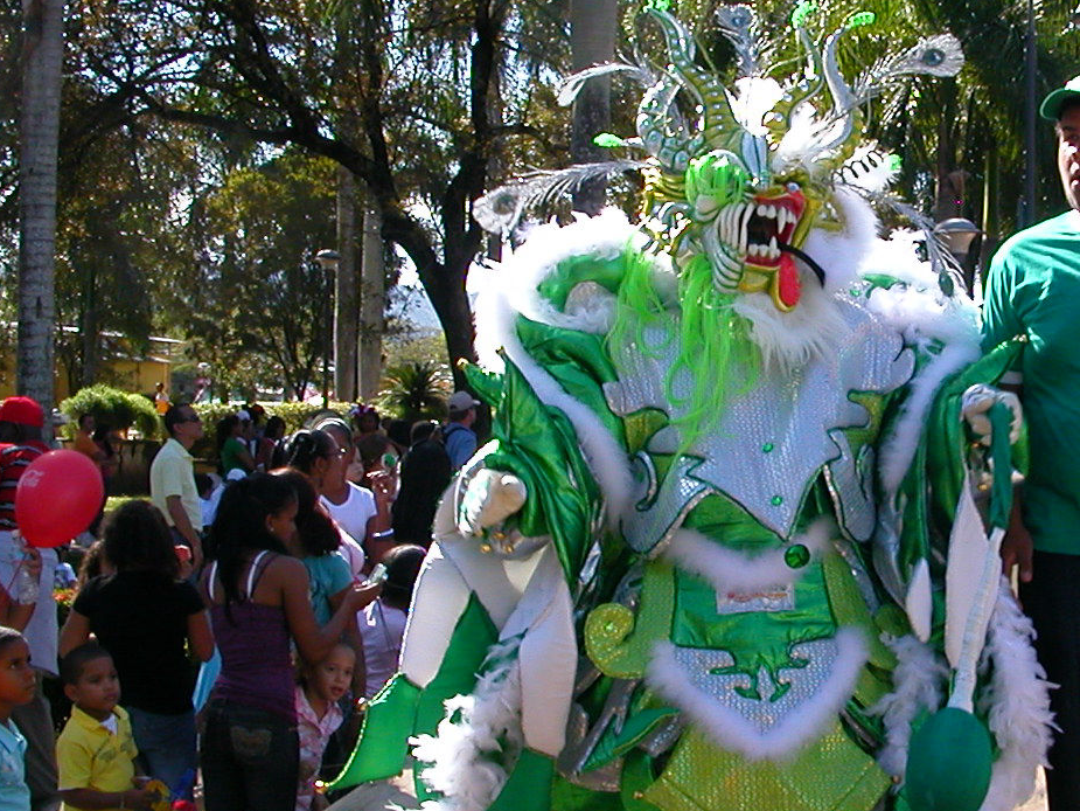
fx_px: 1997
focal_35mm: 64
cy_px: 455
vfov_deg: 22.9
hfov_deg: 29.6
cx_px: 846
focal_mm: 5.6
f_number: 4.5
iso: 100
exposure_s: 1/264
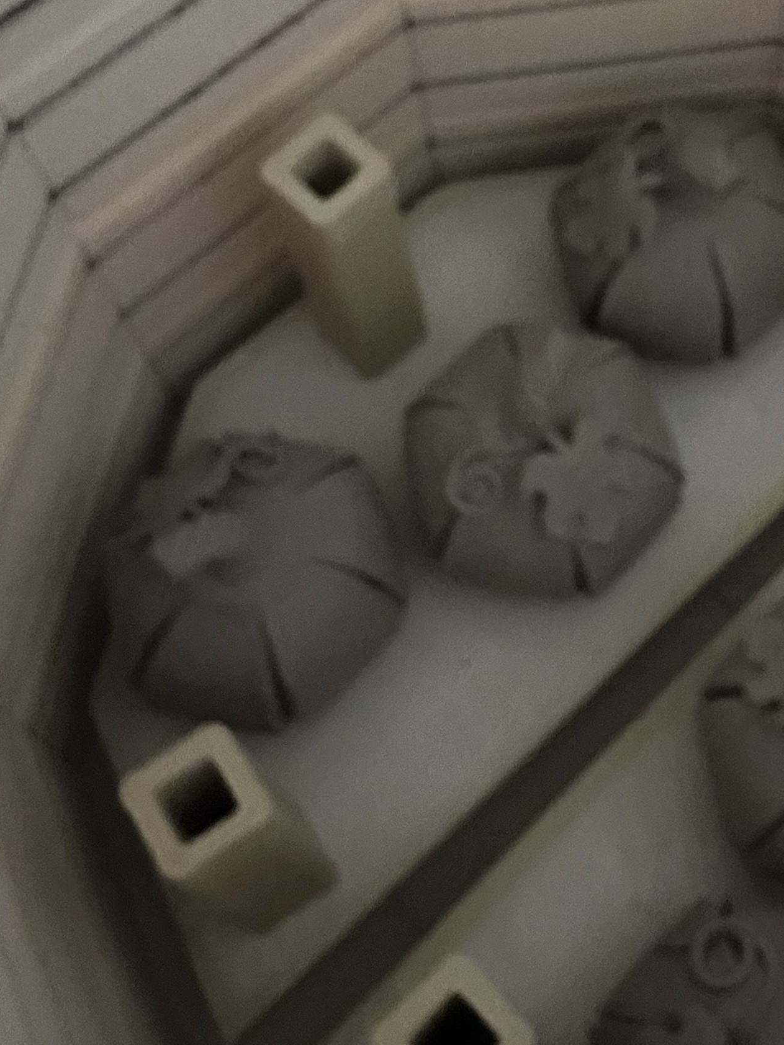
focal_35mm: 55
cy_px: 349
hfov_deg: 26.0
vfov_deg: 34.6
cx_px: 653
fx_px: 1661
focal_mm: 2.69
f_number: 1.9
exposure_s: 1/17
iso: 640
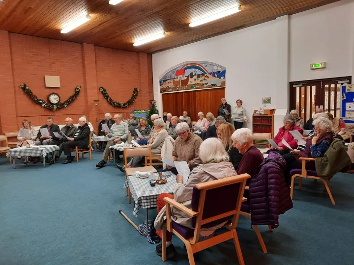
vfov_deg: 54.9
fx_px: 256
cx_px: 177
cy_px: 132
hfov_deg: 69.4
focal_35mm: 25
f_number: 2
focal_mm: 4.6
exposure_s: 1/50
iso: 320
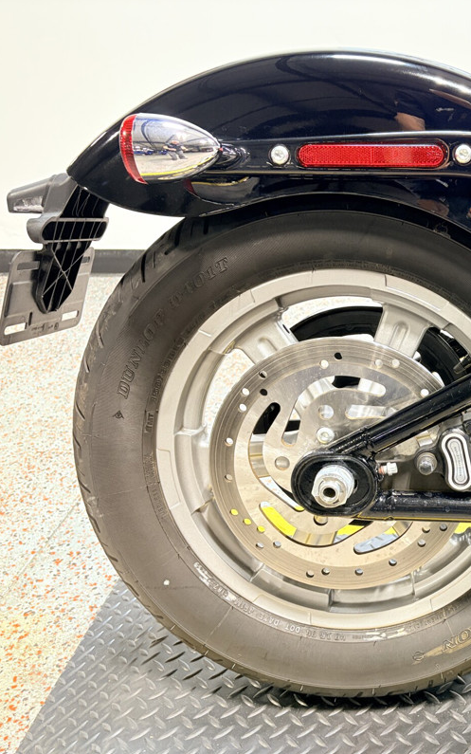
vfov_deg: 52.7
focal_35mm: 37
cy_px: 377
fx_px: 760
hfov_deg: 31.8
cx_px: 470
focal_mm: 5.96
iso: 160
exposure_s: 1/60
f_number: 1.6
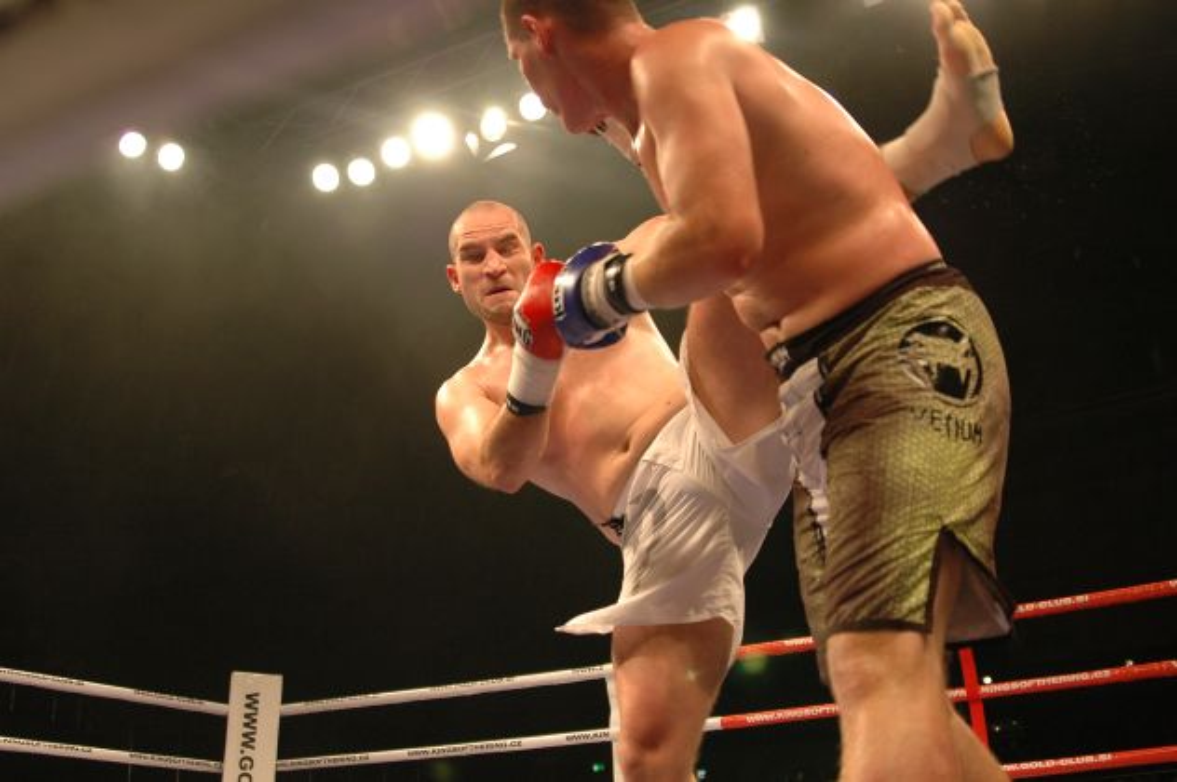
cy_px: 391
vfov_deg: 31.8
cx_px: 588
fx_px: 1372
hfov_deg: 46.4
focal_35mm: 42
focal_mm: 28
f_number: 2.8
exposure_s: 1/500
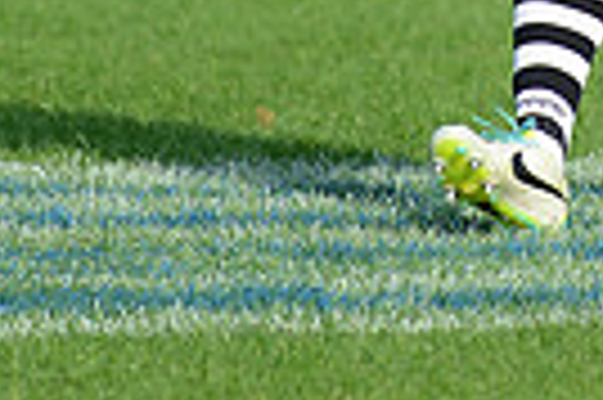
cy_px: -420
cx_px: 590
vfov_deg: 1.6
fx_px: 14153
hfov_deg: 2.4
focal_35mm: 846
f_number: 2.8
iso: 250
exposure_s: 1/1250
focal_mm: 195
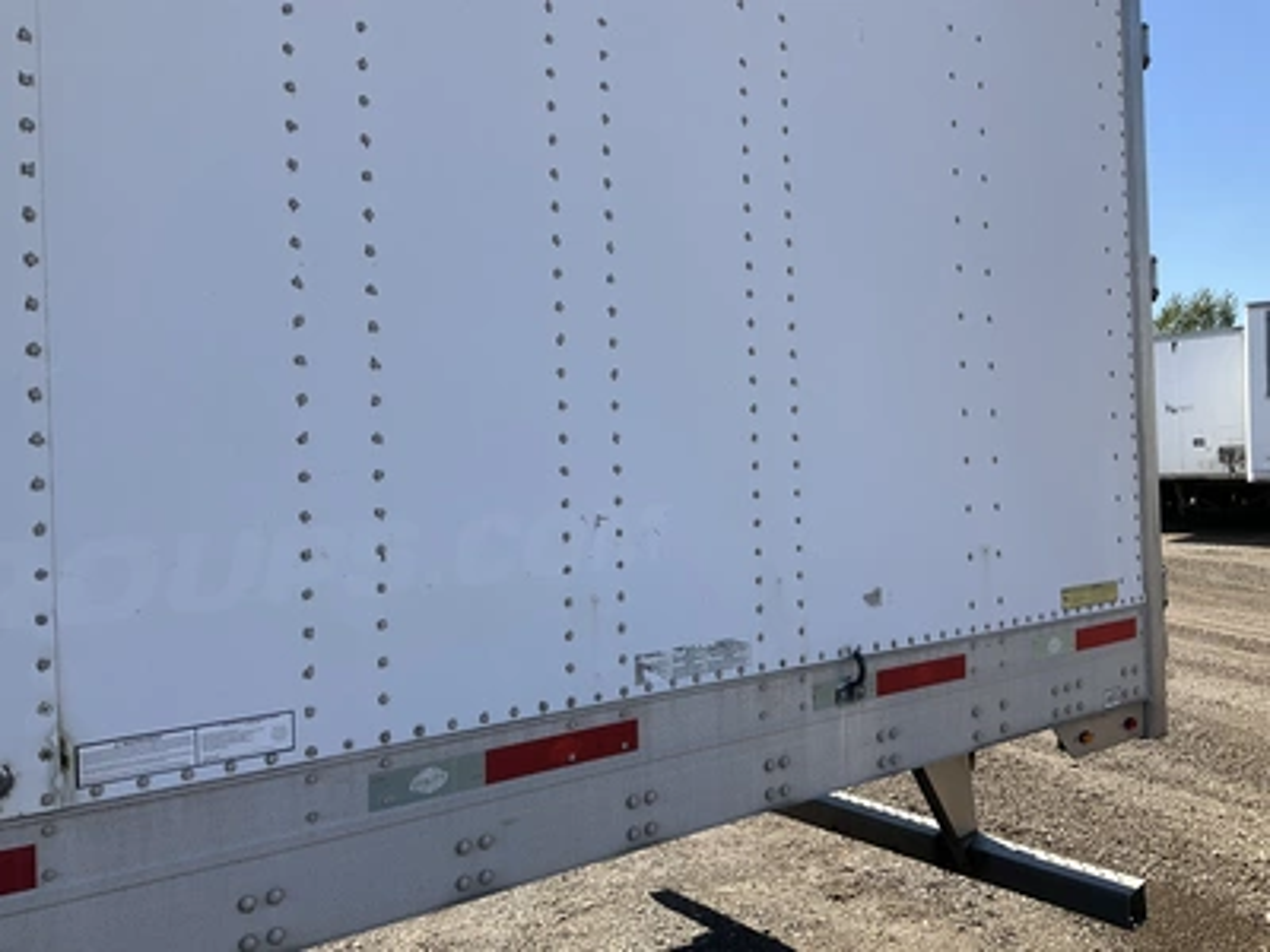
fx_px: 1064
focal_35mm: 29
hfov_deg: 61.7
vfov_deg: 48.2
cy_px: 476
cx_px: 635
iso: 25
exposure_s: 1/978
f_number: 1.8
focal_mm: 3
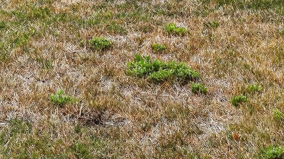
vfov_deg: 8.9
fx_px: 926
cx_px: -46
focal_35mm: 123
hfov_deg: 16.8
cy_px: -233
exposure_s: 1/100
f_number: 8
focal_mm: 22
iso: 400
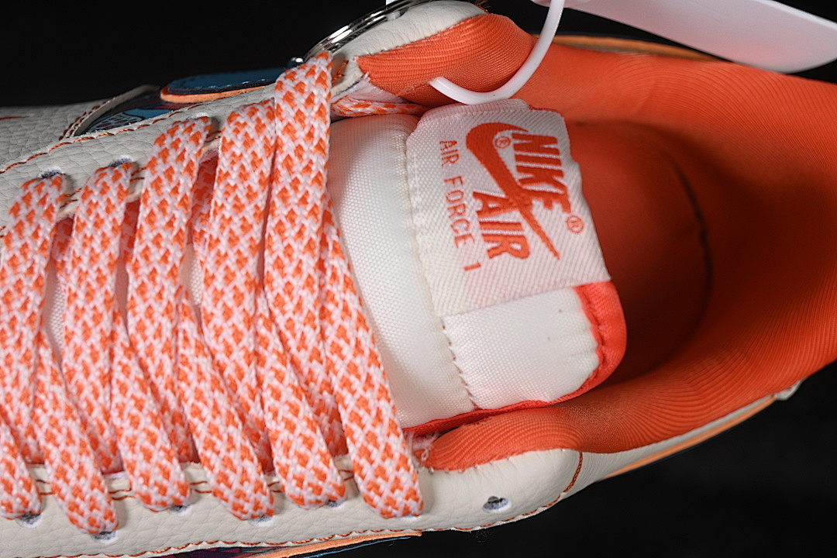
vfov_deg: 18.2
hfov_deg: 27.0
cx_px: 418
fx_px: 1744
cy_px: 279
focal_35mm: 75
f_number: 7.1
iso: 160
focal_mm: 50
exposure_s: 1/80
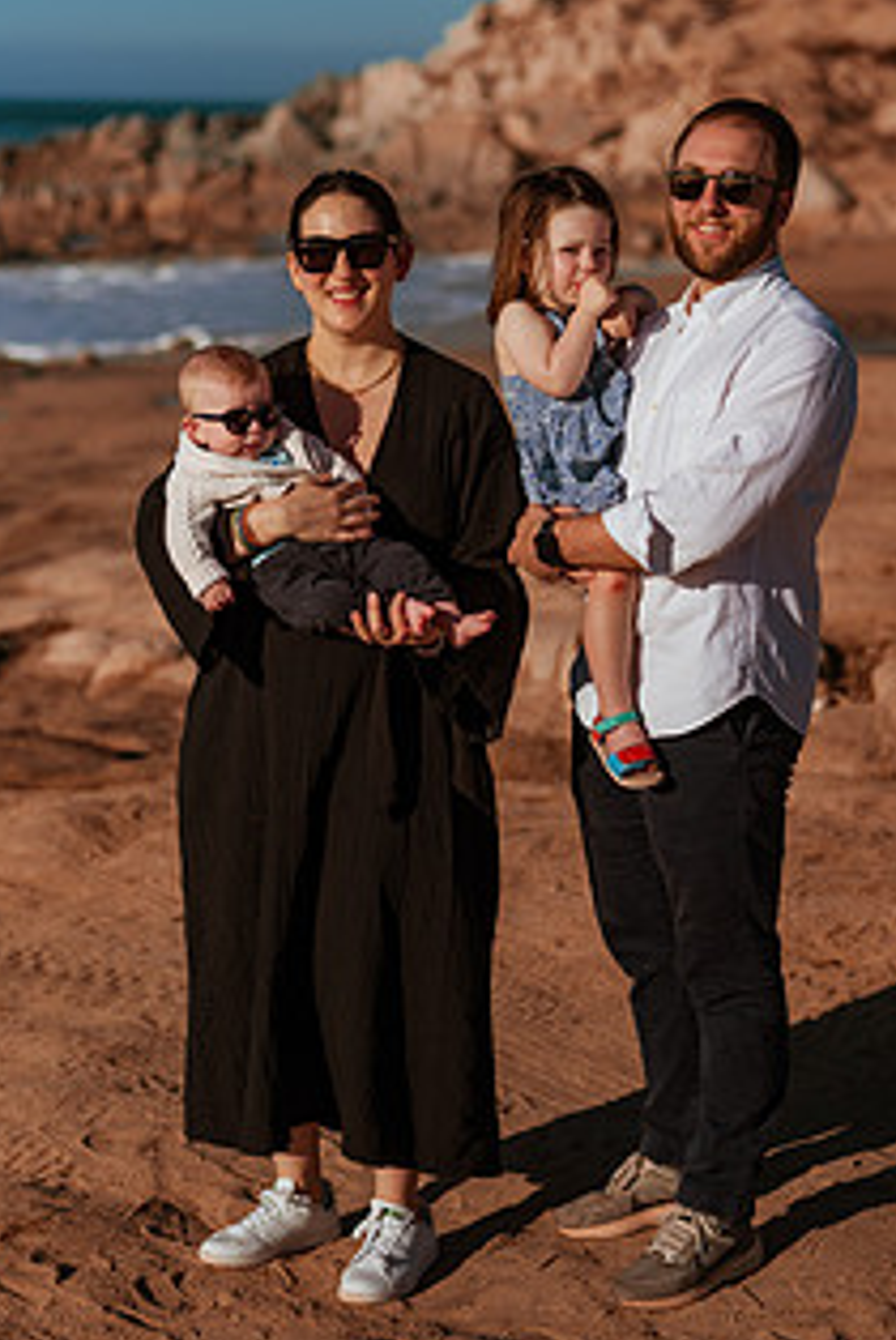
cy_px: 512
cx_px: 512
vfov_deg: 24.4
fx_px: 3092
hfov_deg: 16.5
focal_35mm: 83
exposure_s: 1/8000
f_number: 2.5
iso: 50
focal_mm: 58
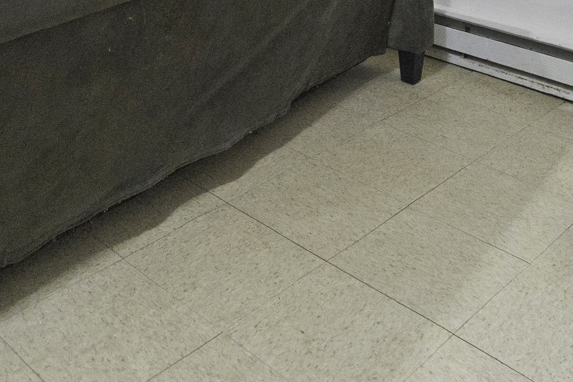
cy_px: -237
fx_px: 811
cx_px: 258
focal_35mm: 51
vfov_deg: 21.0
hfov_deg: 38.9
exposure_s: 1/25
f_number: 4
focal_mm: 10
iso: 1000
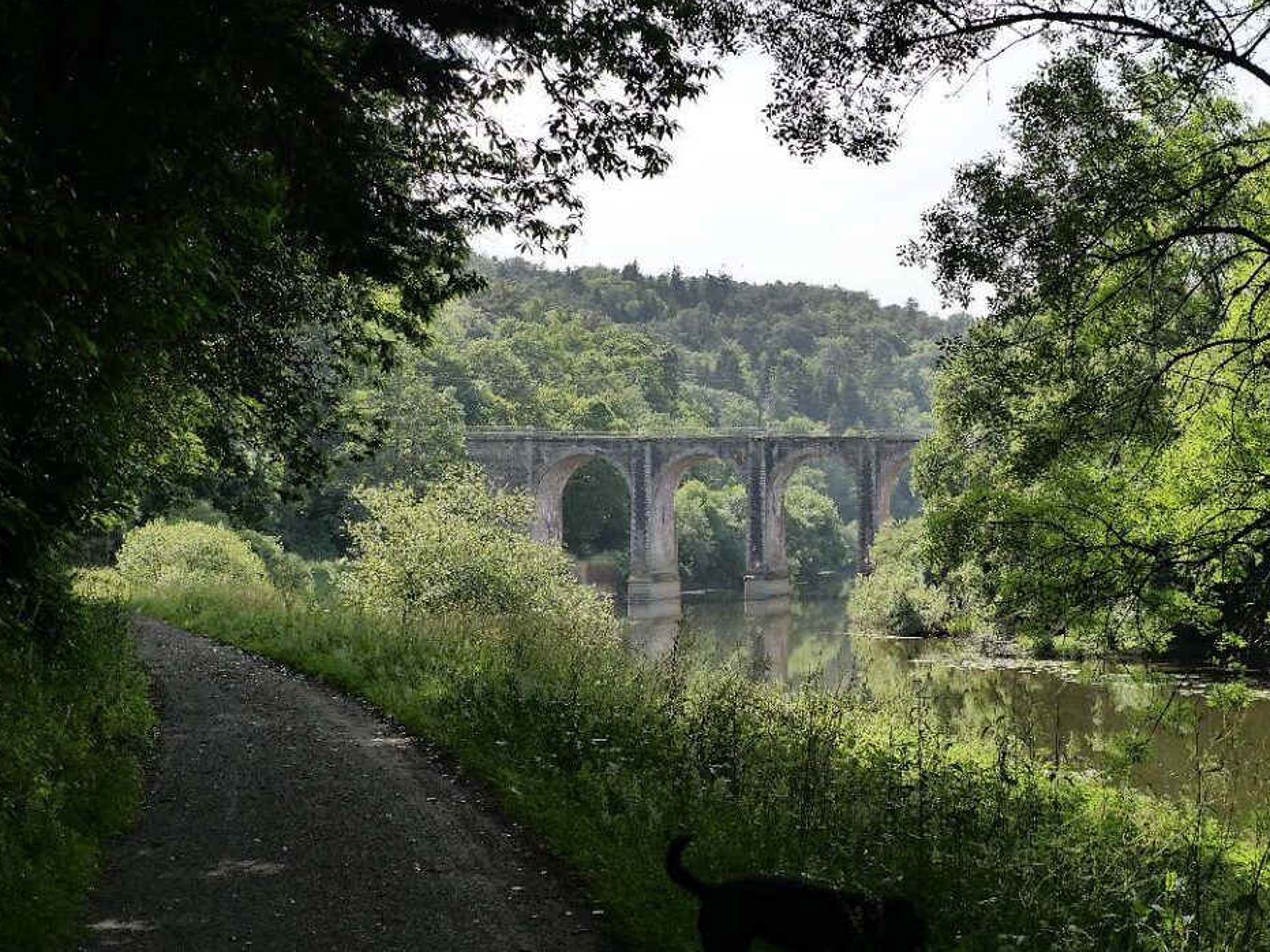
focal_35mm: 55
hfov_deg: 34.9
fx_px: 2018
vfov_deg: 26.6
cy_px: 475
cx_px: 689
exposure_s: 1/1000
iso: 800
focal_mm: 25
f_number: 4.5
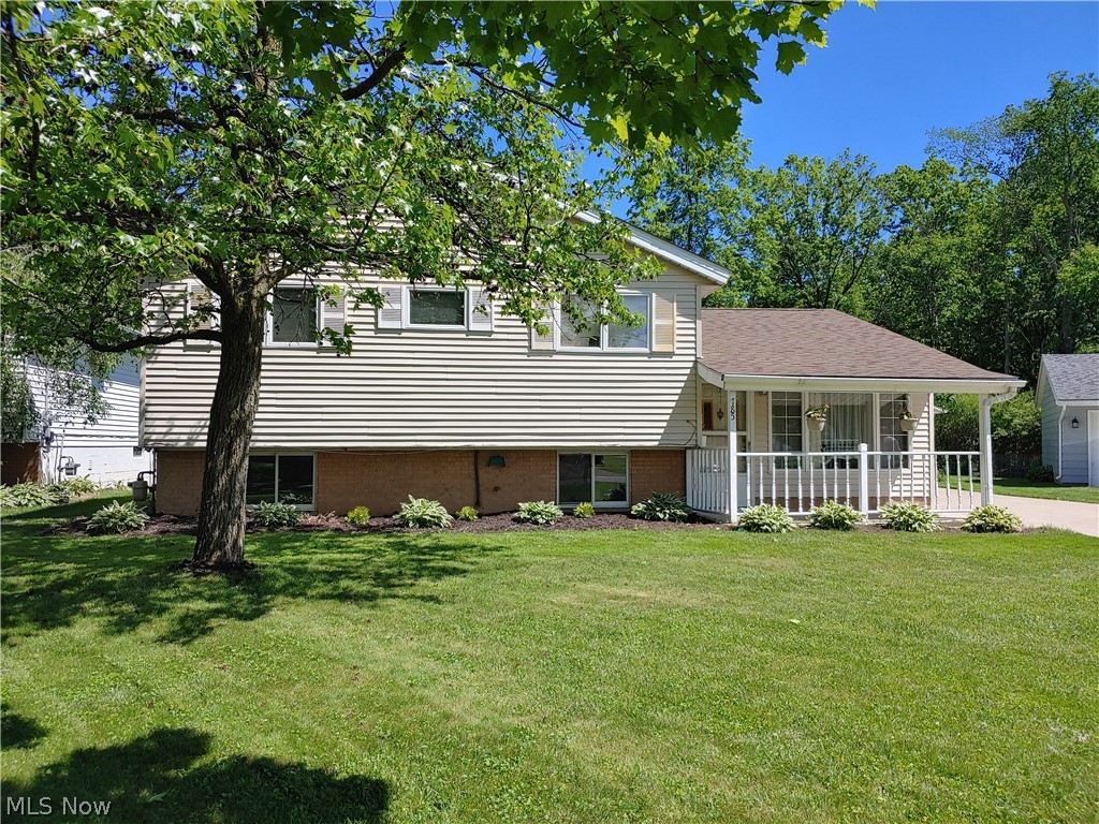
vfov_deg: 54.9
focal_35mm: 25
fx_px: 794
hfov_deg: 69.4
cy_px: 412
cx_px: 550
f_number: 1.5
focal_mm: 4.23
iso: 50
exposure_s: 1/2500
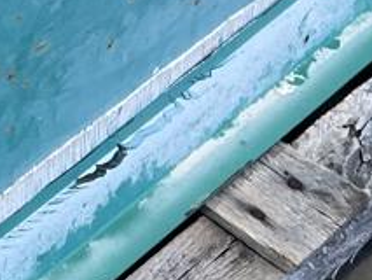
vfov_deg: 9.4
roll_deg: +8.3
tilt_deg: -42.4
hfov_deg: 11.5
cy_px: -23
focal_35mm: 156
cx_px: -341
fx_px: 1677
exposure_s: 1/121
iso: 125
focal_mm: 5.7
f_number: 1.5
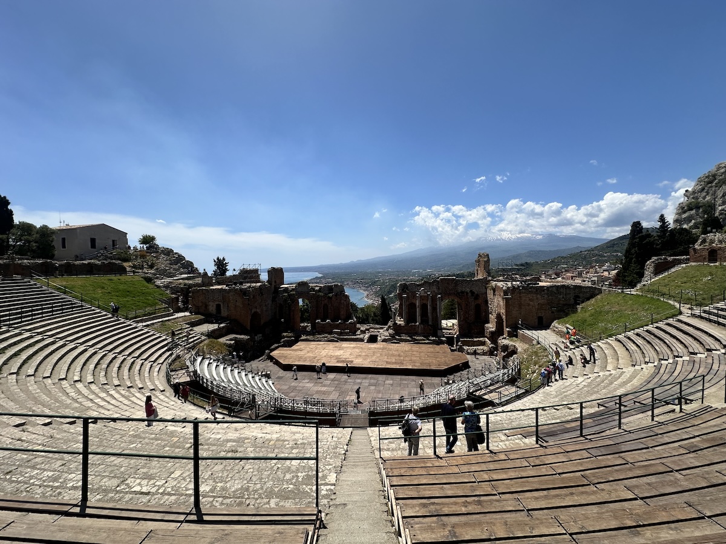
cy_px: 272
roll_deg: +1.0
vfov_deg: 85.7
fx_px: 294
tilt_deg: -0.8
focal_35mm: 14
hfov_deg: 102.1
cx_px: 363
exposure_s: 1/2882
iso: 50
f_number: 2.2
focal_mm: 2.22
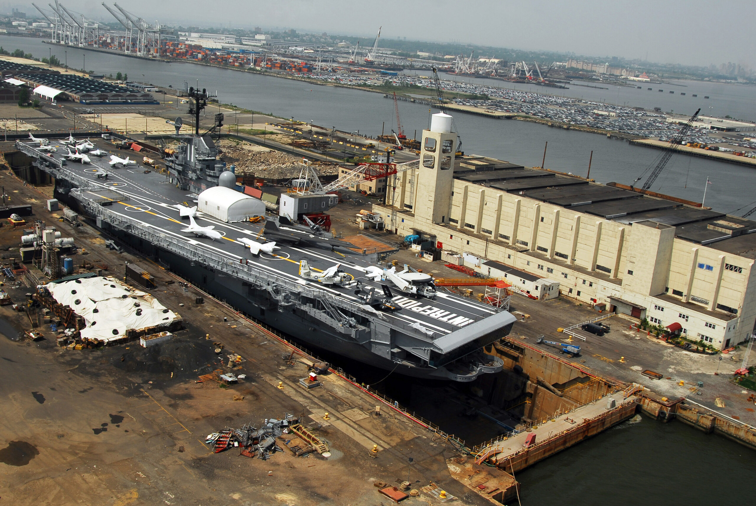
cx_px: 378
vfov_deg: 37.0
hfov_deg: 53.1
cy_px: 253
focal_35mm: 36
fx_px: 757
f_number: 8
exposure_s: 1/640
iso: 100
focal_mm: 24
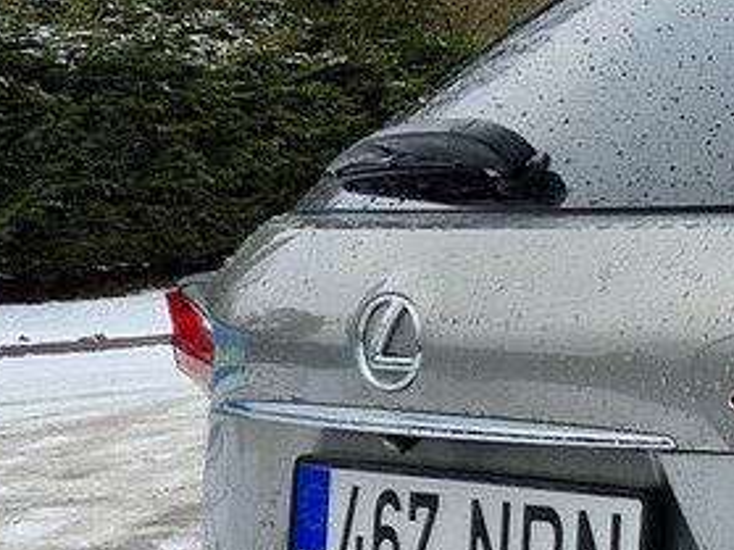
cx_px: 1644
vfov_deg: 11.0
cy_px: 674
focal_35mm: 132
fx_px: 2798
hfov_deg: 12.4
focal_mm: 5.4
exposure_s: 1/228
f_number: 1.8
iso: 50
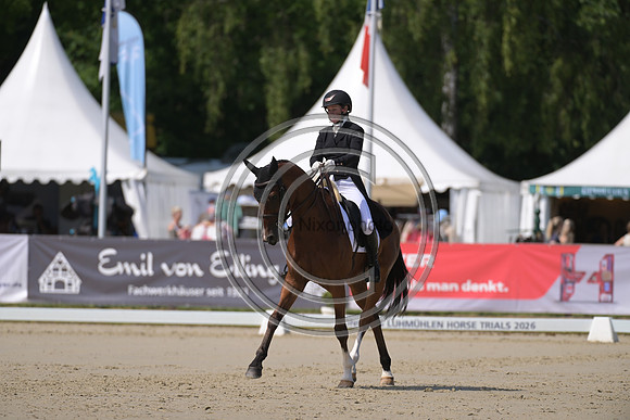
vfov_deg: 3.4
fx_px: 7001
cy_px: 210
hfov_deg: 5.2
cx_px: 315
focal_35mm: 400
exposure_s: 1/1250
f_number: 5
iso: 180
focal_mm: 400
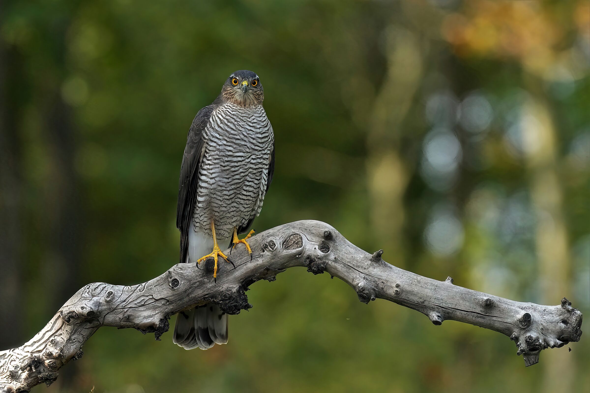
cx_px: 295
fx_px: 3278
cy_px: 196
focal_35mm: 200
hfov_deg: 10.3
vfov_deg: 6.9
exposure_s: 1/2500
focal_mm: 200
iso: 3200
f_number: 4
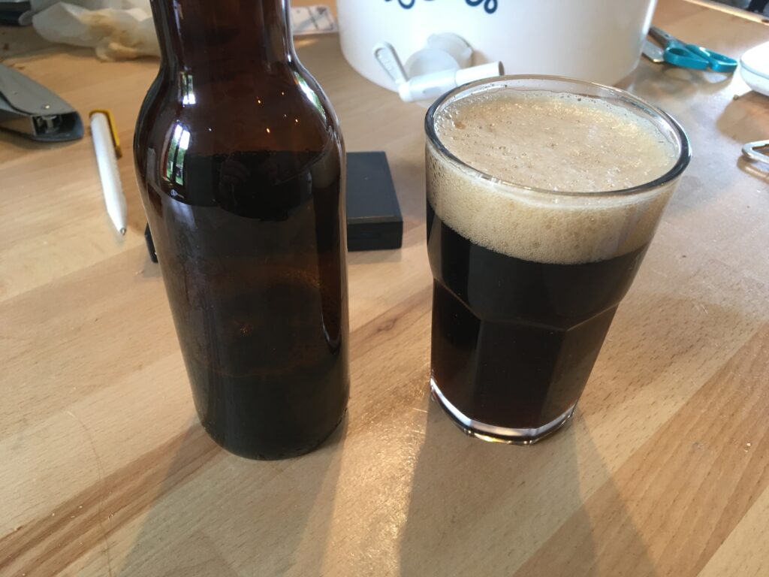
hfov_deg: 61.7
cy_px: 288
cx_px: 384
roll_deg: -0.6
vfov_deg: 48.2
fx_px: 644
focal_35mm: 29
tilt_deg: -42.5
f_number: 2.2
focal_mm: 4.15
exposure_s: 1/33
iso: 125
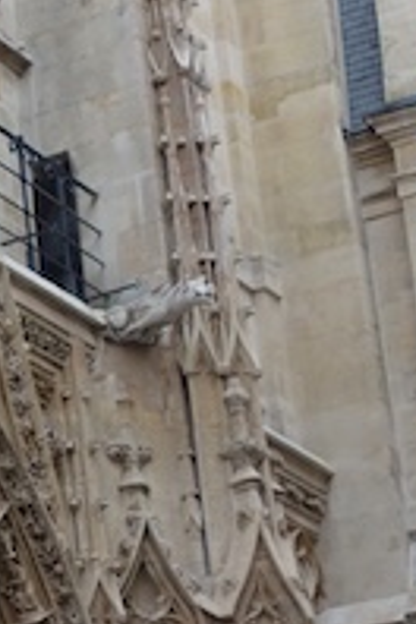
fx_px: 2548
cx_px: -462
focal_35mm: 147
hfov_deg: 8.7
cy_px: 347
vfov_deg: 14.0
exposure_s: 1/100
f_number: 3.2
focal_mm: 10.4
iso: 125
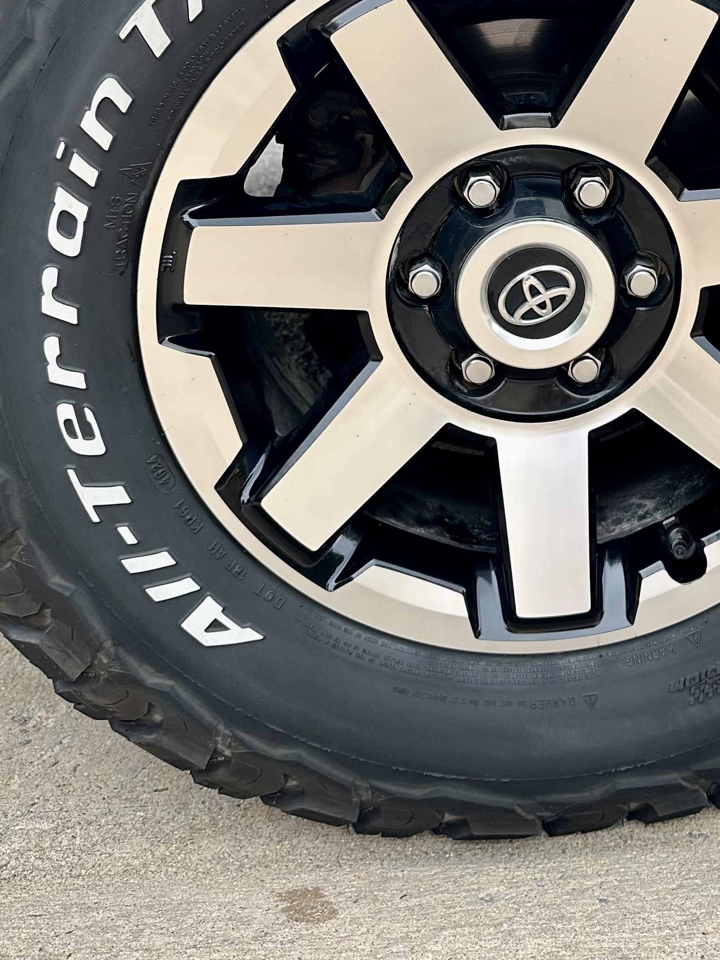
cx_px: 553
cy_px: 150
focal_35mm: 47
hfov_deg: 30.3
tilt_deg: -14.5
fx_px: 1304
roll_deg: -1.6
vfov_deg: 38.4
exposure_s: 1/121
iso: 160
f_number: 1.78
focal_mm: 6.86
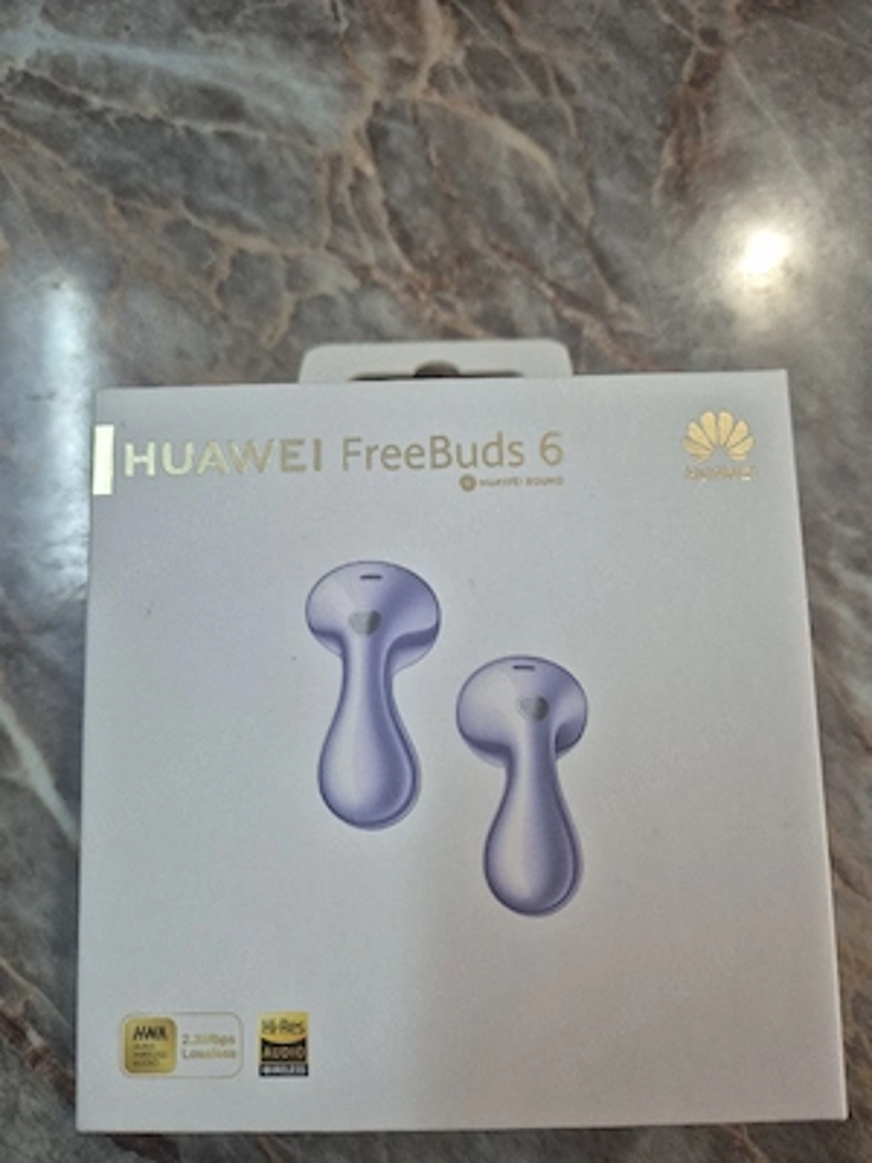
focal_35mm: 23
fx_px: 773
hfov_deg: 58.9
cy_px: 582
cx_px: 436
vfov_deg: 73.9
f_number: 1.8
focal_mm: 5.4
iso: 250
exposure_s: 1/100
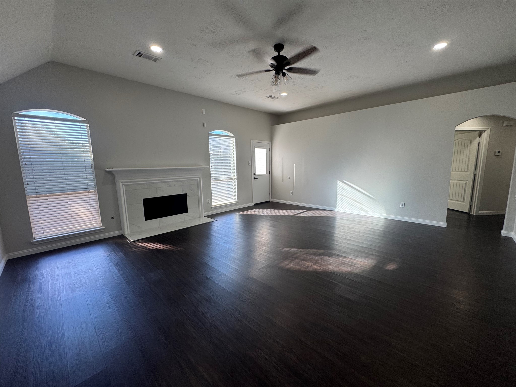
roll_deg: +1.1
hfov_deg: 102.1
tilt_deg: -9.0
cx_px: 258
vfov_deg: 85.7
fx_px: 209
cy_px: 194
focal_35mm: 14
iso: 50
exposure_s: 1/99
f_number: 2.2
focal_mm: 2.22
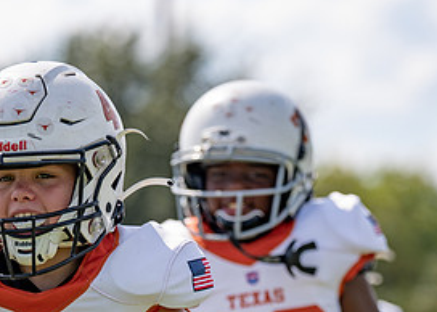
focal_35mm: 282
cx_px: 117
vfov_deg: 5.1
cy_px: 278
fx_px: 3498
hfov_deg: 7.1
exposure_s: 1/1600
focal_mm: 126
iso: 100
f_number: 2.8
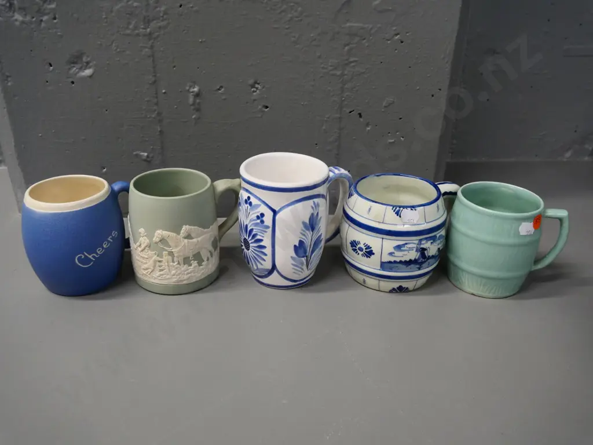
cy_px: 222
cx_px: 296
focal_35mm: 30
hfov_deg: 60.0
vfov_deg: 46.8
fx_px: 514
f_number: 5
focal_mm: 15
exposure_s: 1/100
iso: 1600
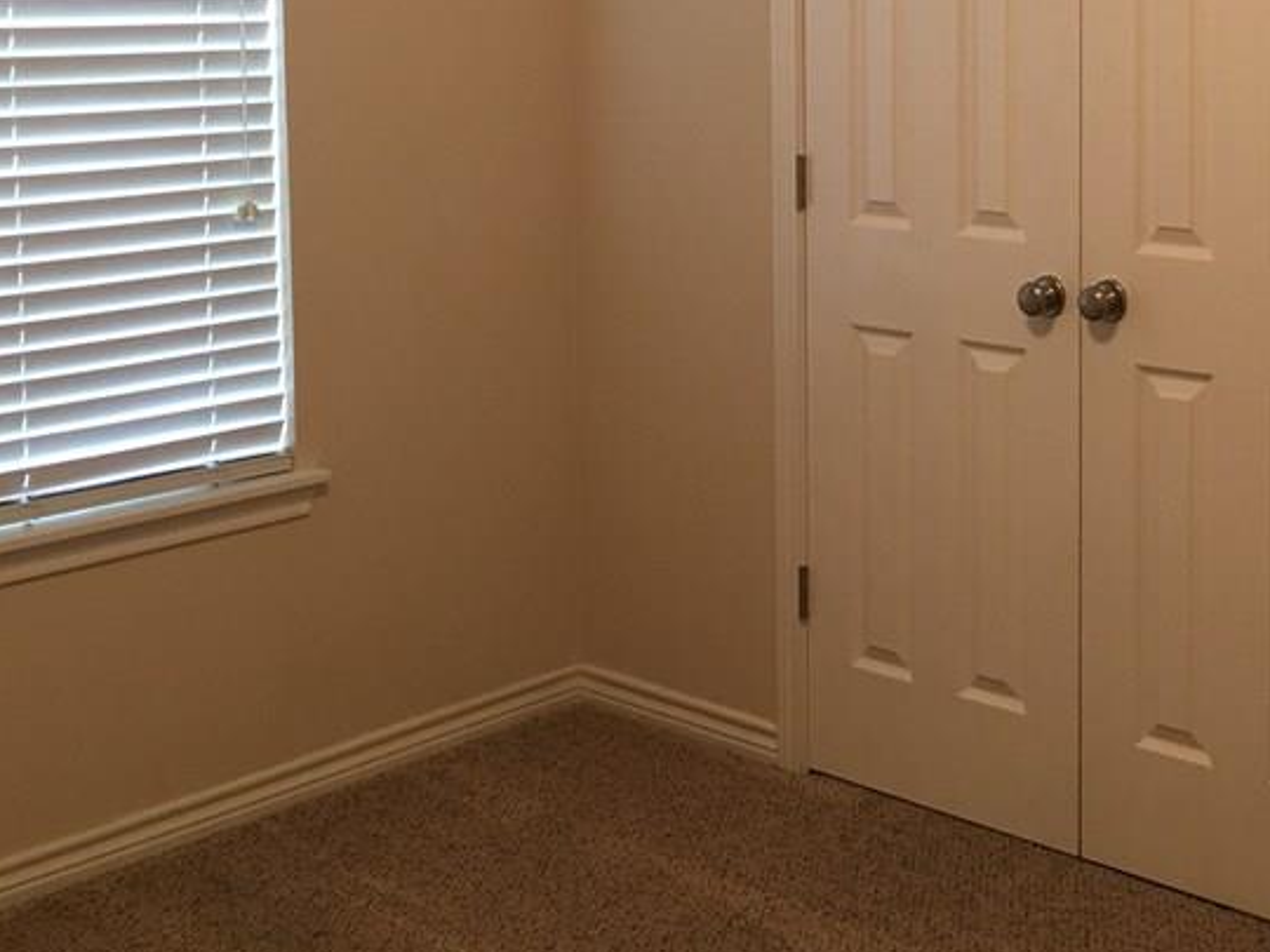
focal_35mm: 55
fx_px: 2018
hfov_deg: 33.7
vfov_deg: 25.9
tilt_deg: -2.5
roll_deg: -0.2
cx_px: 1047
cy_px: 141
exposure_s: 1/15
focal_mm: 4.15
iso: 40
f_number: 2.2
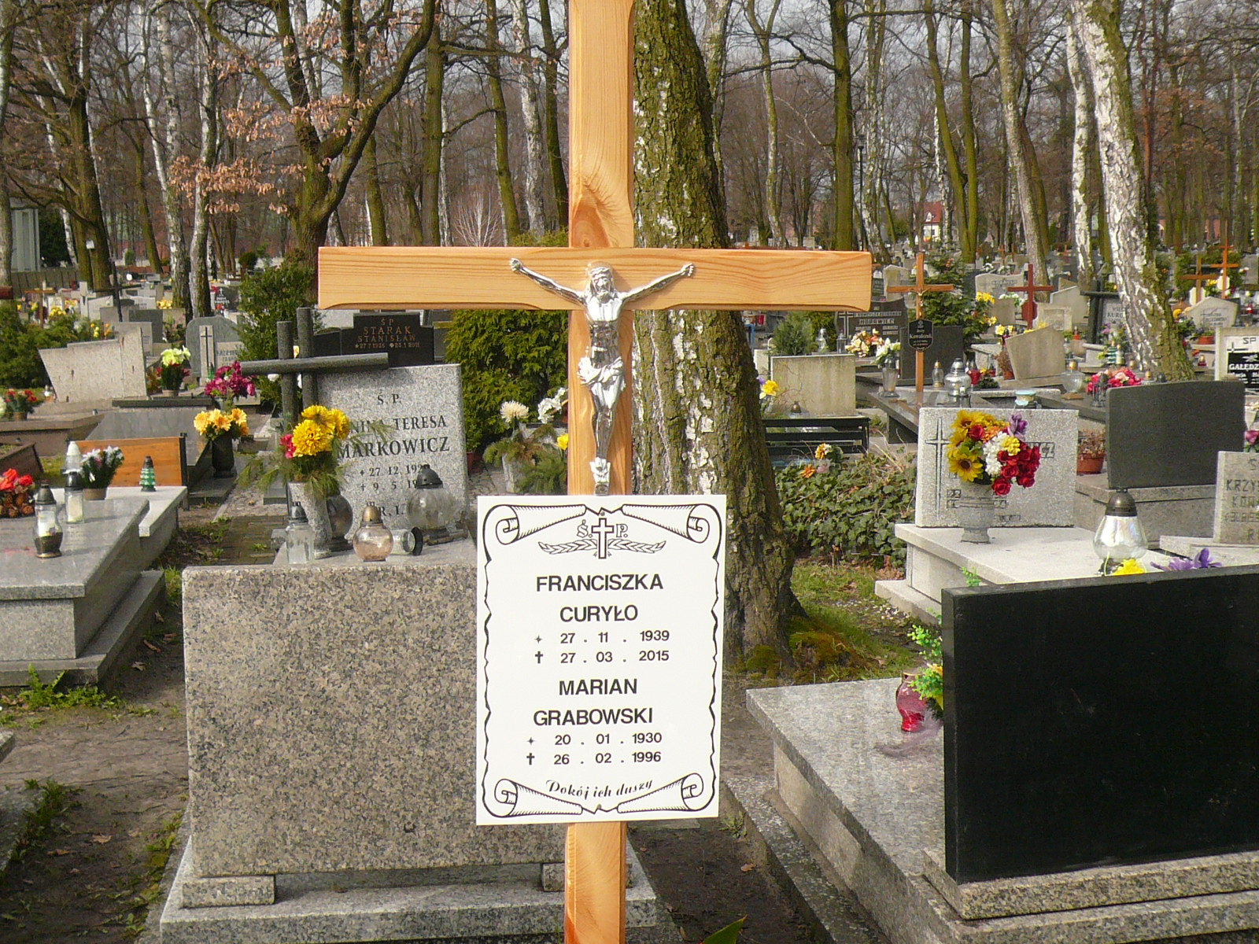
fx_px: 1746
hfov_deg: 39.7
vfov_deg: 30.3
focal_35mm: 48
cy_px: 472
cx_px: 630
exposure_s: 1/800
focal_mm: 5.2
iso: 100
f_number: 2.9
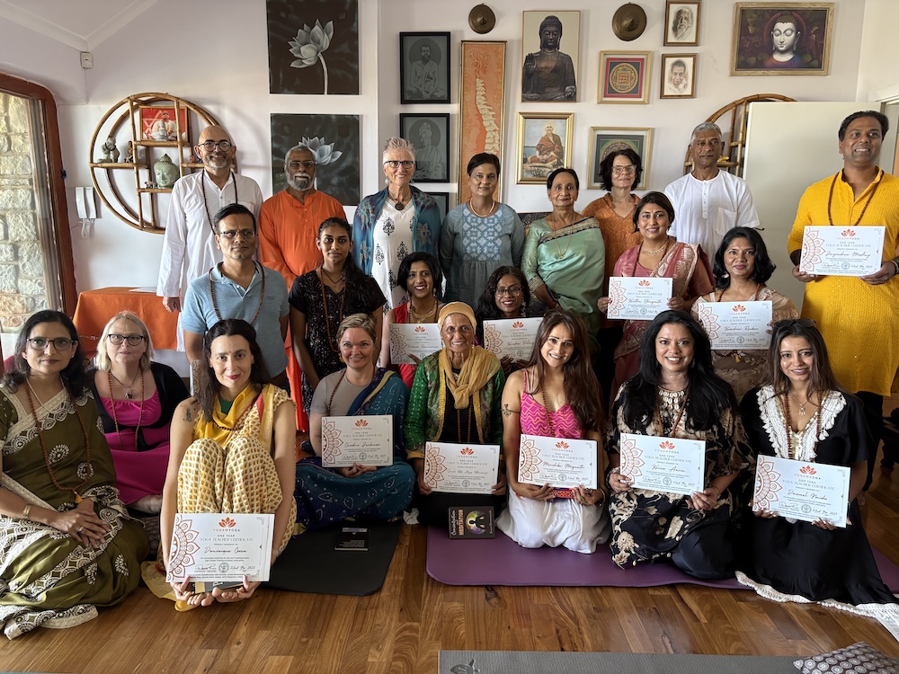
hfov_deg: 67.3
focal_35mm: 26
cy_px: 337
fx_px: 675
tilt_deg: -9.4
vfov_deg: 53.1
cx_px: 450
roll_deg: +0.7
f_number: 1.6
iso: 250
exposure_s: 1/60
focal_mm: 5.96
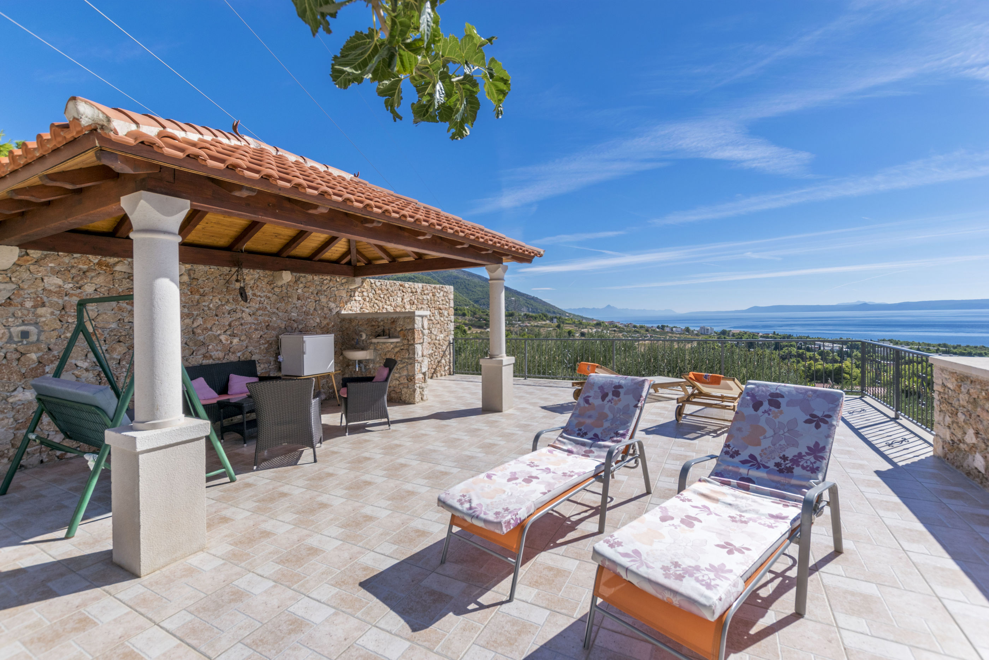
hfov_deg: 100.4
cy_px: 330
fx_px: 412
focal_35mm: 15
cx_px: 494
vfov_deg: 77.4
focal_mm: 10
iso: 100
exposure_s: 1/500
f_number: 8
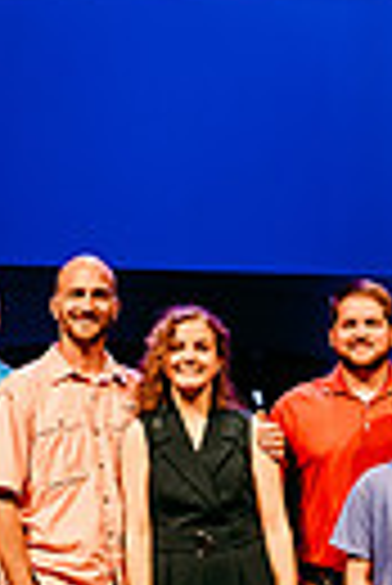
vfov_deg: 24.4
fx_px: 1352
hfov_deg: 16.5
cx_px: 194
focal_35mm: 83
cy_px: 261
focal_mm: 24
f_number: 4
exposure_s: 1/200
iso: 1000
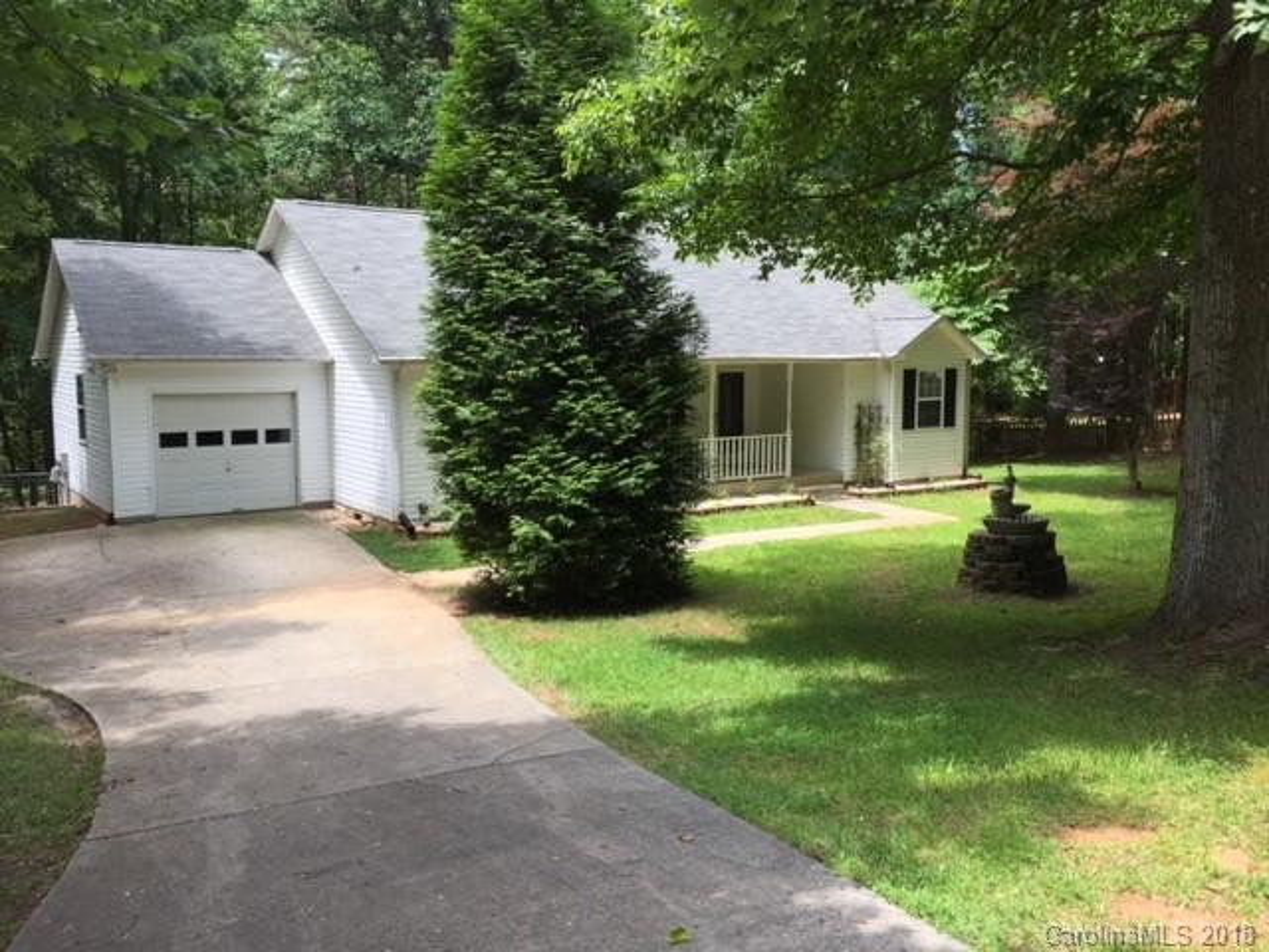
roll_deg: -1.2
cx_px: 634
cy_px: 476
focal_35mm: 29
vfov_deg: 48.2
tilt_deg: -5.1
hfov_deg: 61.7
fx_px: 1063
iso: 32
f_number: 2.2
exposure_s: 1/494
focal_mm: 4.15
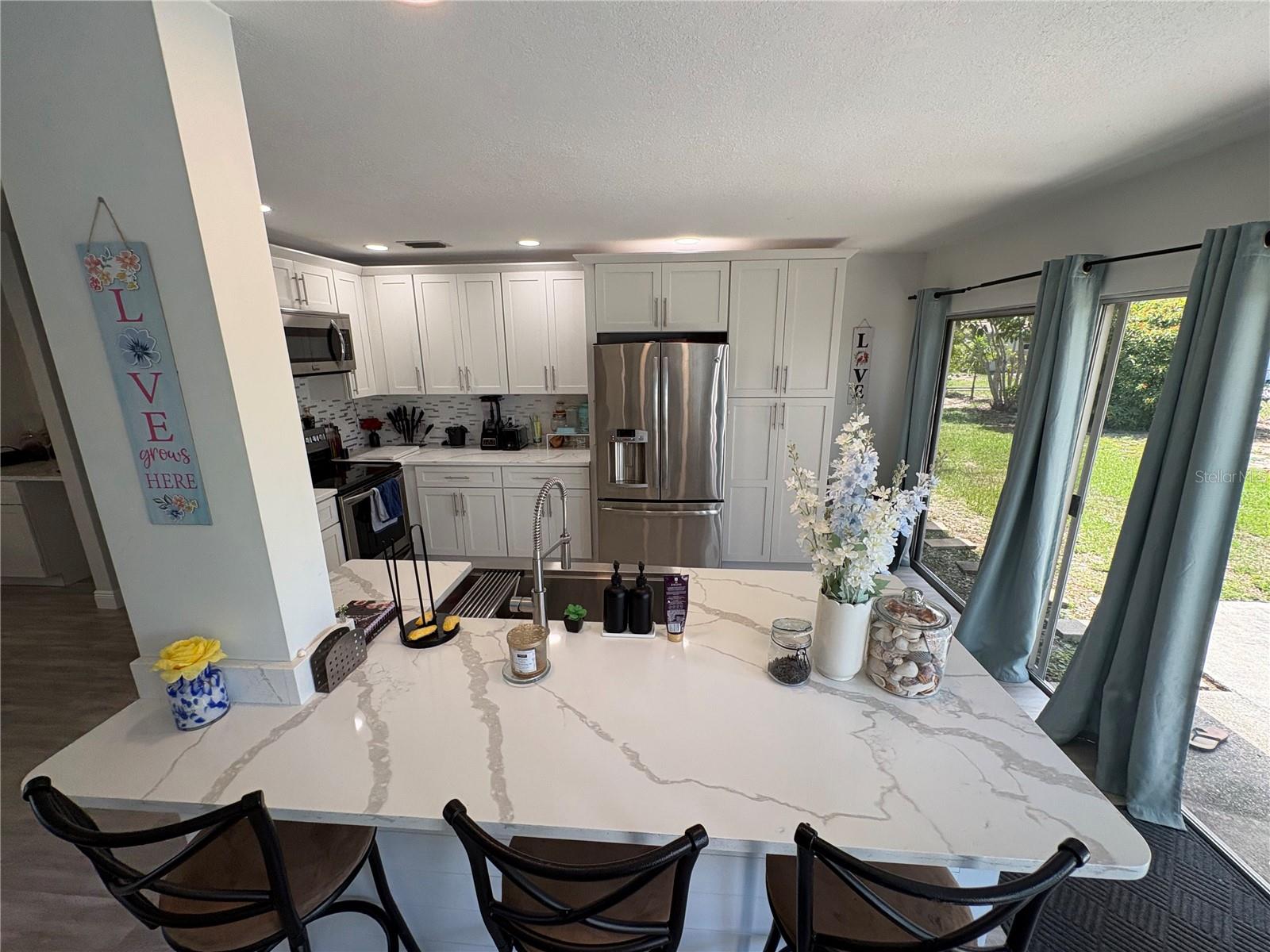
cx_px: 635
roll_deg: +1.0
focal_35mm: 14
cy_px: 476
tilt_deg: -14.3
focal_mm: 2.22
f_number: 2.2
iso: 64
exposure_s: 1/120
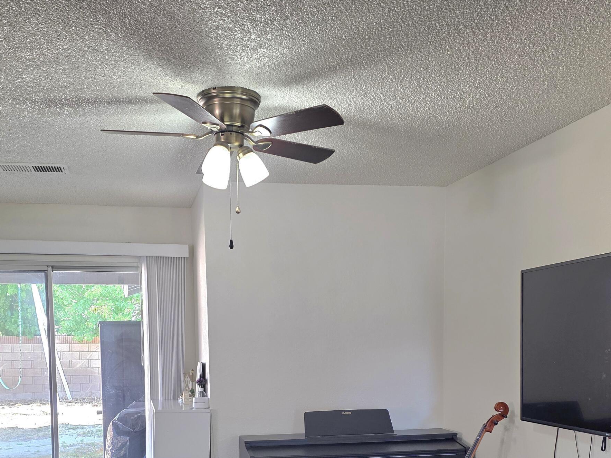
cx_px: 278
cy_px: 387
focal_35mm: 39
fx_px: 688
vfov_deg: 35.2
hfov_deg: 47.8
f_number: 1.7
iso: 125
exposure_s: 1/120
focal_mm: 6.3
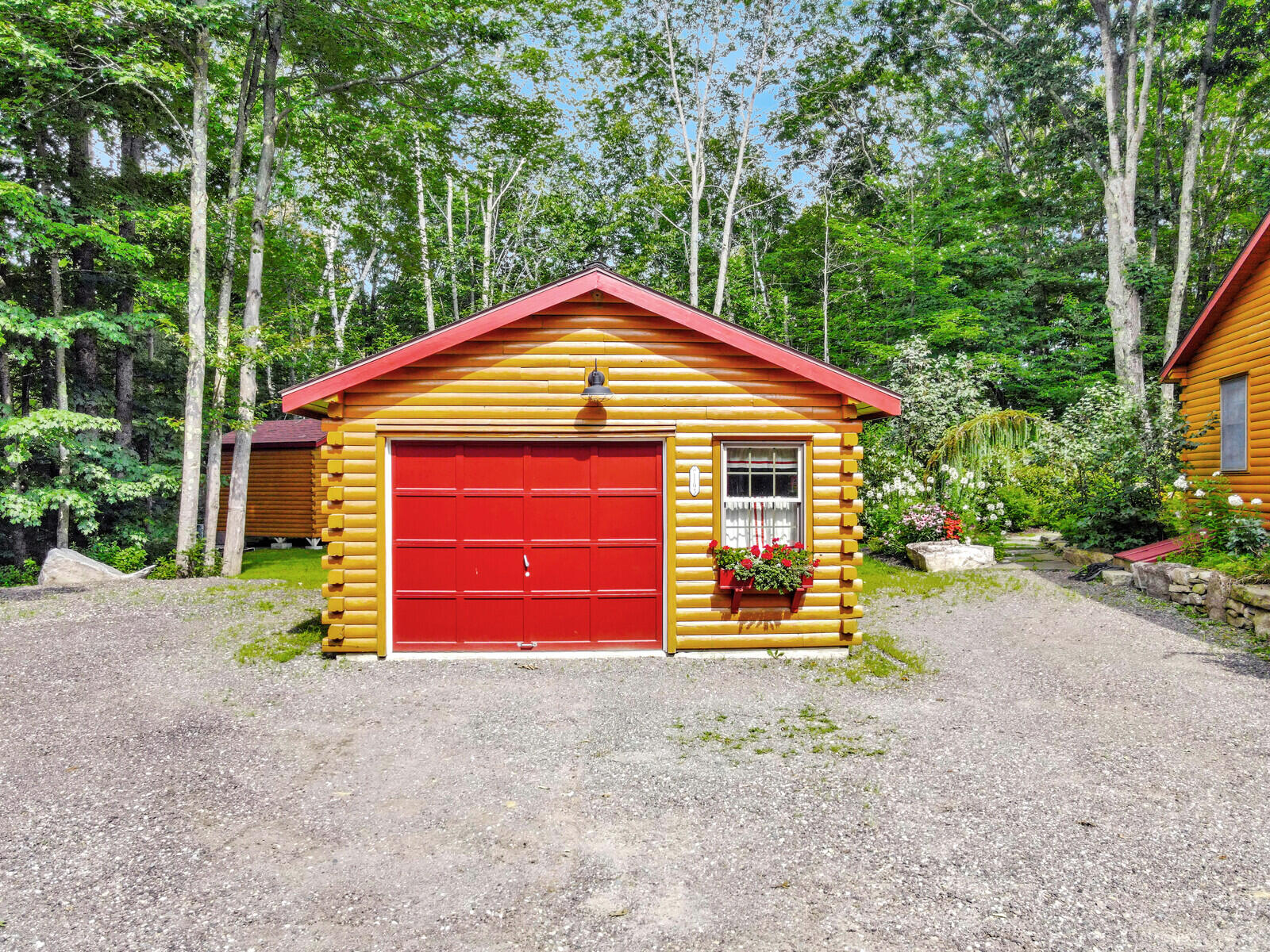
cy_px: 476
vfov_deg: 56.8
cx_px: 635
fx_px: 881
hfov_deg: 71.6
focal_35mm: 24
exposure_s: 1/240
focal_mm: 4.5
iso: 200
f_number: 2.8
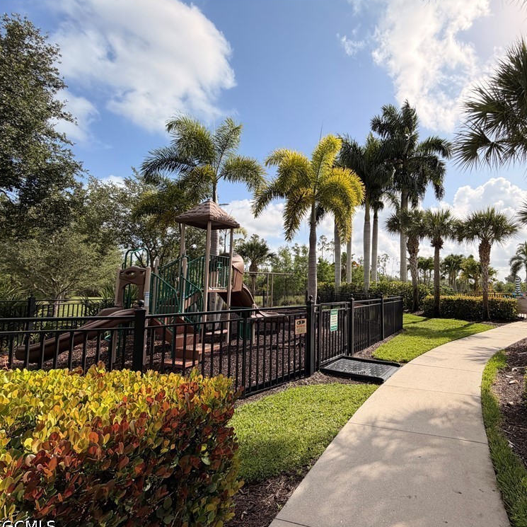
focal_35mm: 17
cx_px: 352
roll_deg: -0.5
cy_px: 267
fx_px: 293
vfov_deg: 84.0
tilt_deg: +4.2
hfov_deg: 81.1
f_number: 2.2
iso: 20
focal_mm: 2.22
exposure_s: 1/830
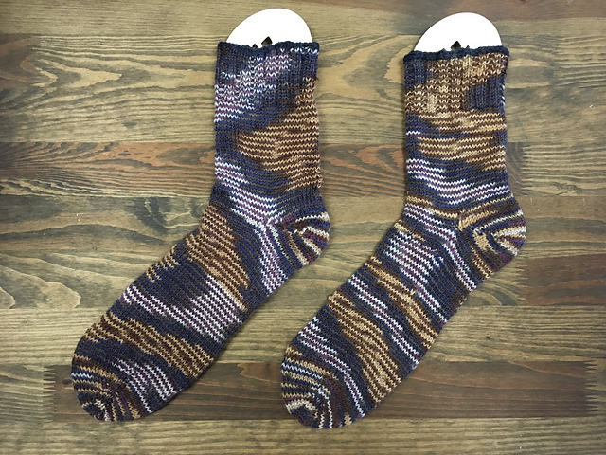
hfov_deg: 61.7
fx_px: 508
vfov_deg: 48.2
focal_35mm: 29
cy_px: 228
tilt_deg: -87.7
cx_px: 303
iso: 200
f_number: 2.2
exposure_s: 1/24
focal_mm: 4.15
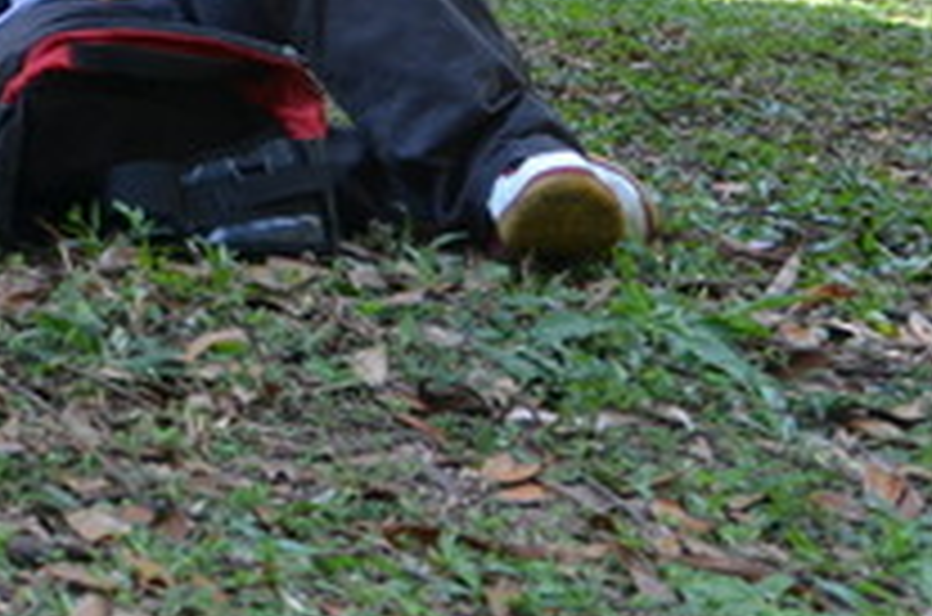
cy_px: -252
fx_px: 2996
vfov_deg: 11.4
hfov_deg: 16.0
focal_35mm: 116
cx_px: -536
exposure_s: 1/125
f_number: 4
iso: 400
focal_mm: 20
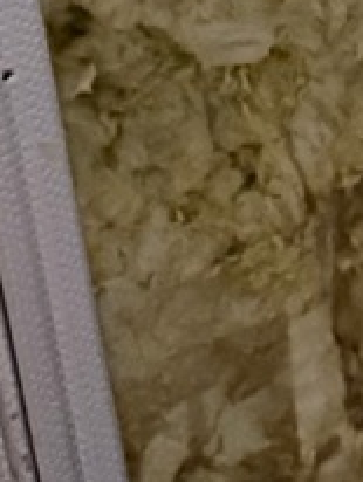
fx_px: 2595
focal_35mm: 186
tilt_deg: -14.0
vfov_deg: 8.7
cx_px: 1180
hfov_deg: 7.0
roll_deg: +1.9
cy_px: -966
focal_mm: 6.76
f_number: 1.78
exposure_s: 1/30
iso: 800
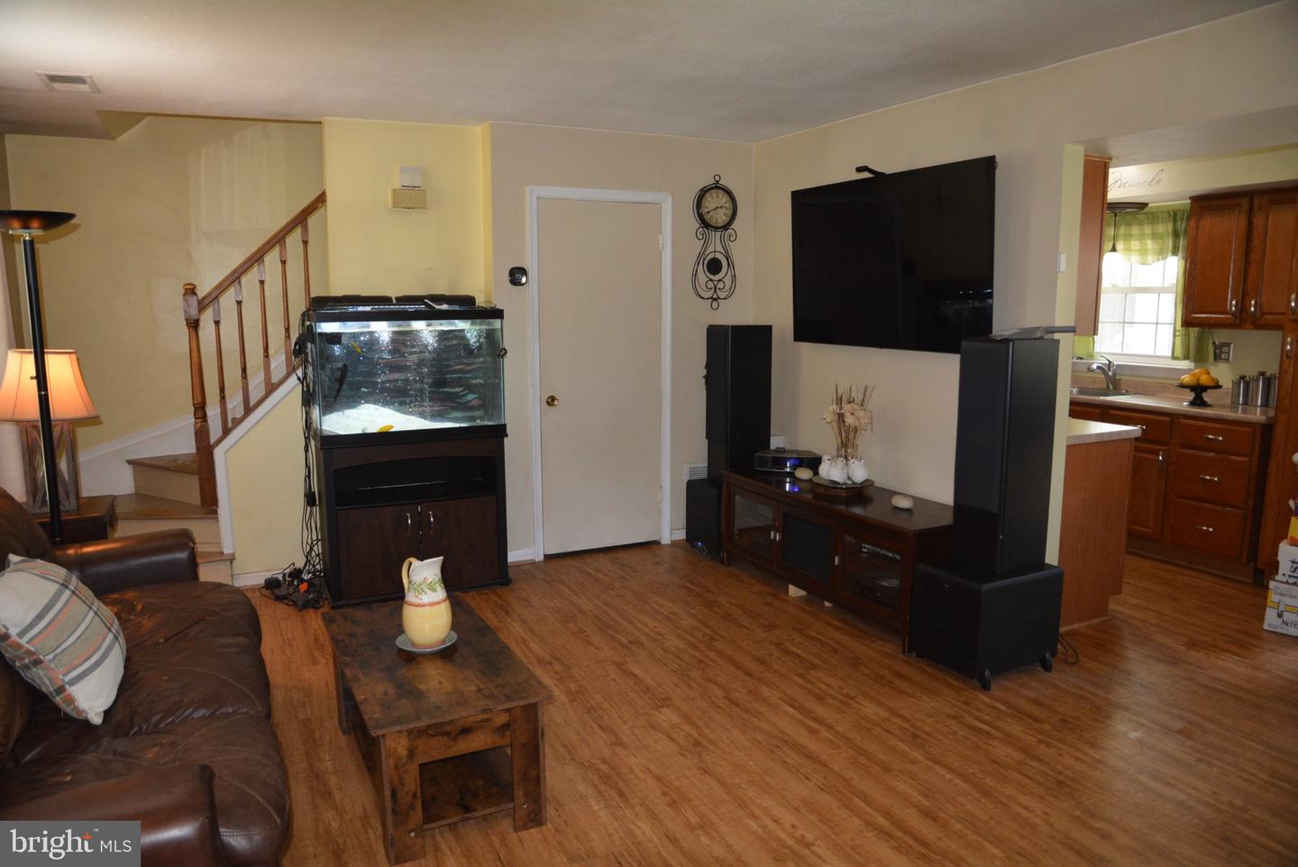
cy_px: 434
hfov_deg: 73.7
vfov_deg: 53.2
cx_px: 649
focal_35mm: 24
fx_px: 866
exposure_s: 1/60
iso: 900
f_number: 3.5
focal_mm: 16
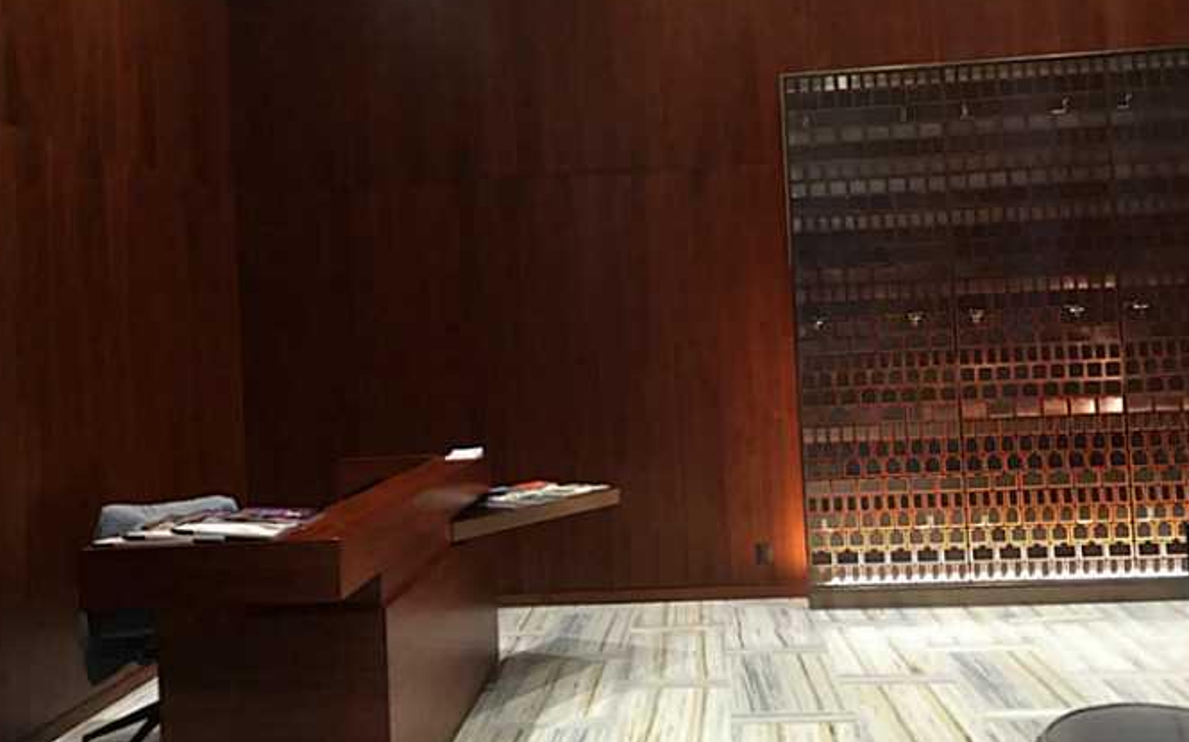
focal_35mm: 37
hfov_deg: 52.7
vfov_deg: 34.3
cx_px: 631
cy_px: 315
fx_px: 1198
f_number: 2.2
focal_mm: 4.15
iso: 100
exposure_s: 1/8
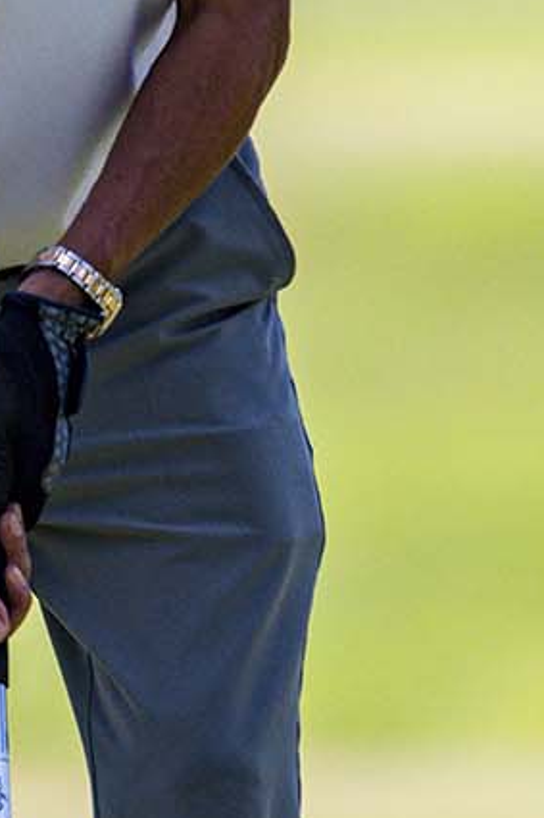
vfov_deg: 0.9
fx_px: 49971
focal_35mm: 2203
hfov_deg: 0.6
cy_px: 383
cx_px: -117
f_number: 8
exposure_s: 1/2500
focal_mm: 650
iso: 900
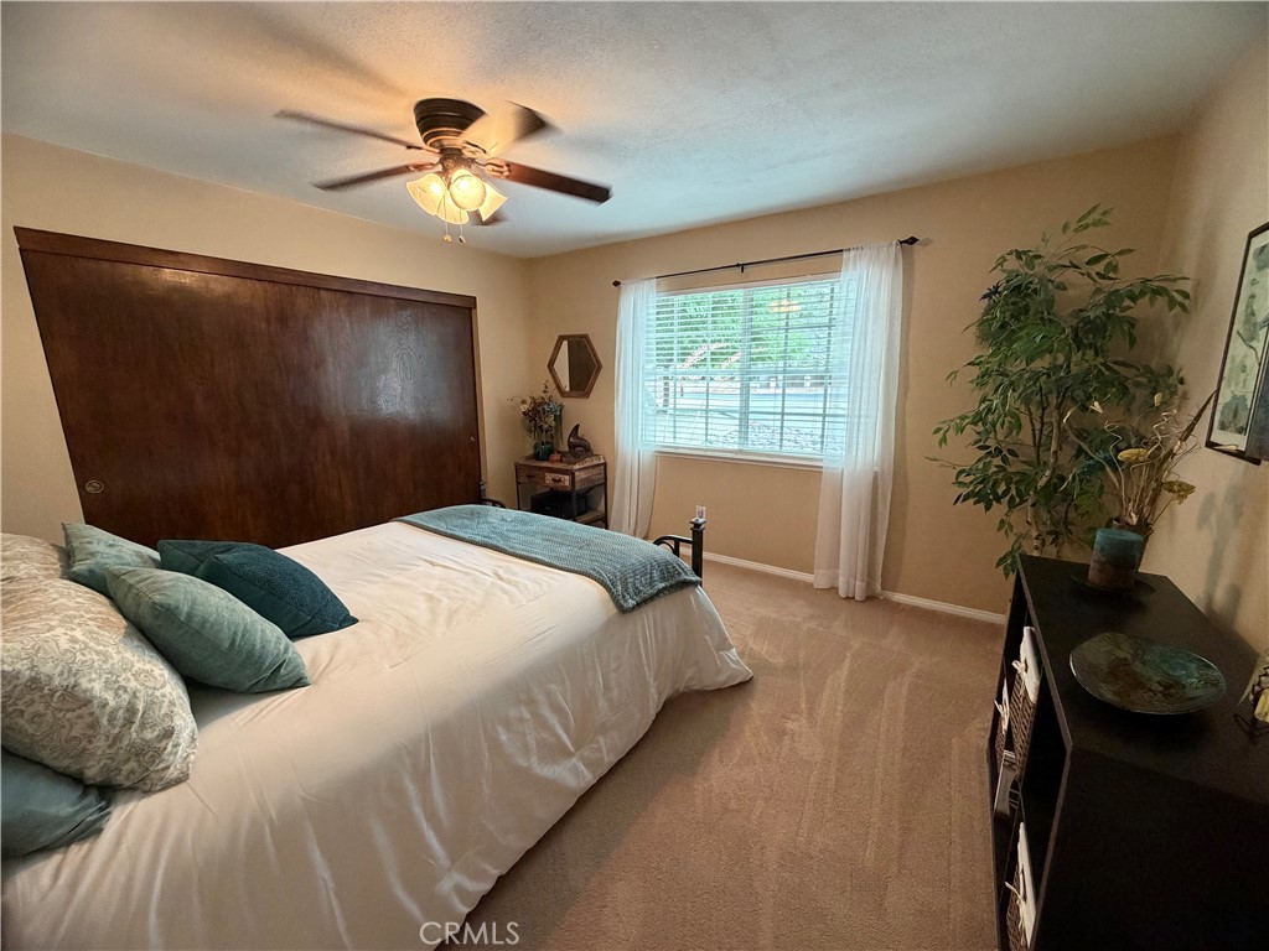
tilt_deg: -11.8
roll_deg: +1.0
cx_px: 634
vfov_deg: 85.7
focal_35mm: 14
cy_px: 476
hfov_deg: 102.1
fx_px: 513
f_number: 2.2
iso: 400
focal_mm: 2.22
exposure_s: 1/60
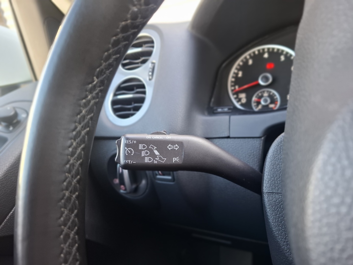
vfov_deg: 58.9
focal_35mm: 23
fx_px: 235
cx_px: 176
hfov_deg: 73.9
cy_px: 132
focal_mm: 5.54
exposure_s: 1/100
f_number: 1.8
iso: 320
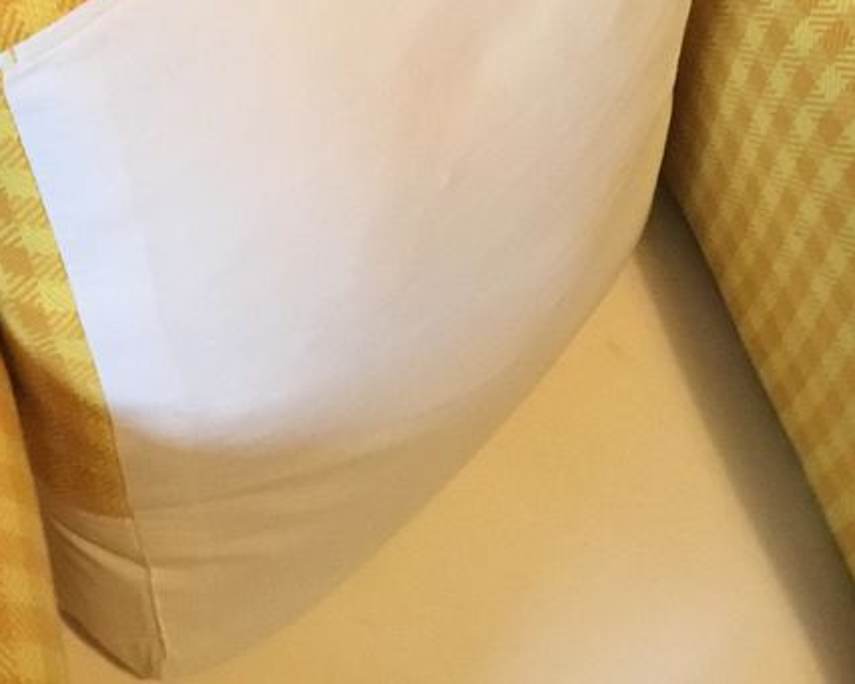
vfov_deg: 20.6
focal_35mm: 71
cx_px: 191
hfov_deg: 26.3
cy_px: -66
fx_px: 1797
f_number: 2.4
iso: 200
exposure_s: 1/25
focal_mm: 3.3
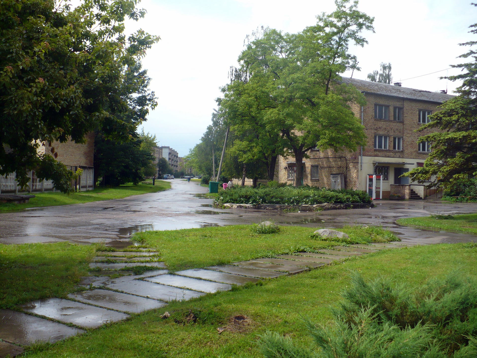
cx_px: 238
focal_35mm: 37
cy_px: 179
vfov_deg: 38.7
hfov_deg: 50.1
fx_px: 510
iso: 100
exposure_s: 1/1000
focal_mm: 6.1
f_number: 2.8
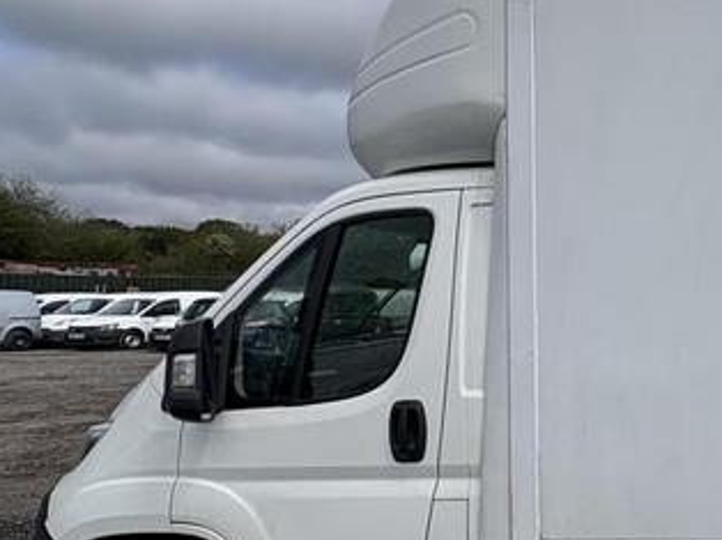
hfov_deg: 34.8
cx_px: 911
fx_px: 834
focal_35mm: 40
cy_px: 255
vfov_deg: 35.9
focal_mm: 2.22
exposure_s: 1/4132
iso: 50
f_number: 2.2
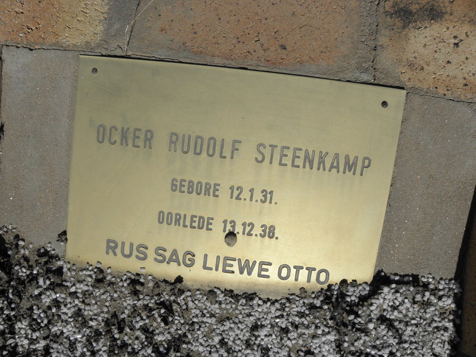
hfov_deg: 67.3
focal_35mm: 26
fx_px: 358
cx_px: 238
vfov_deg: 53.1
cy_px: 178
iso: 64
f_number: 5.6
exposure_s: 1/1000
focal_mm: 4.6
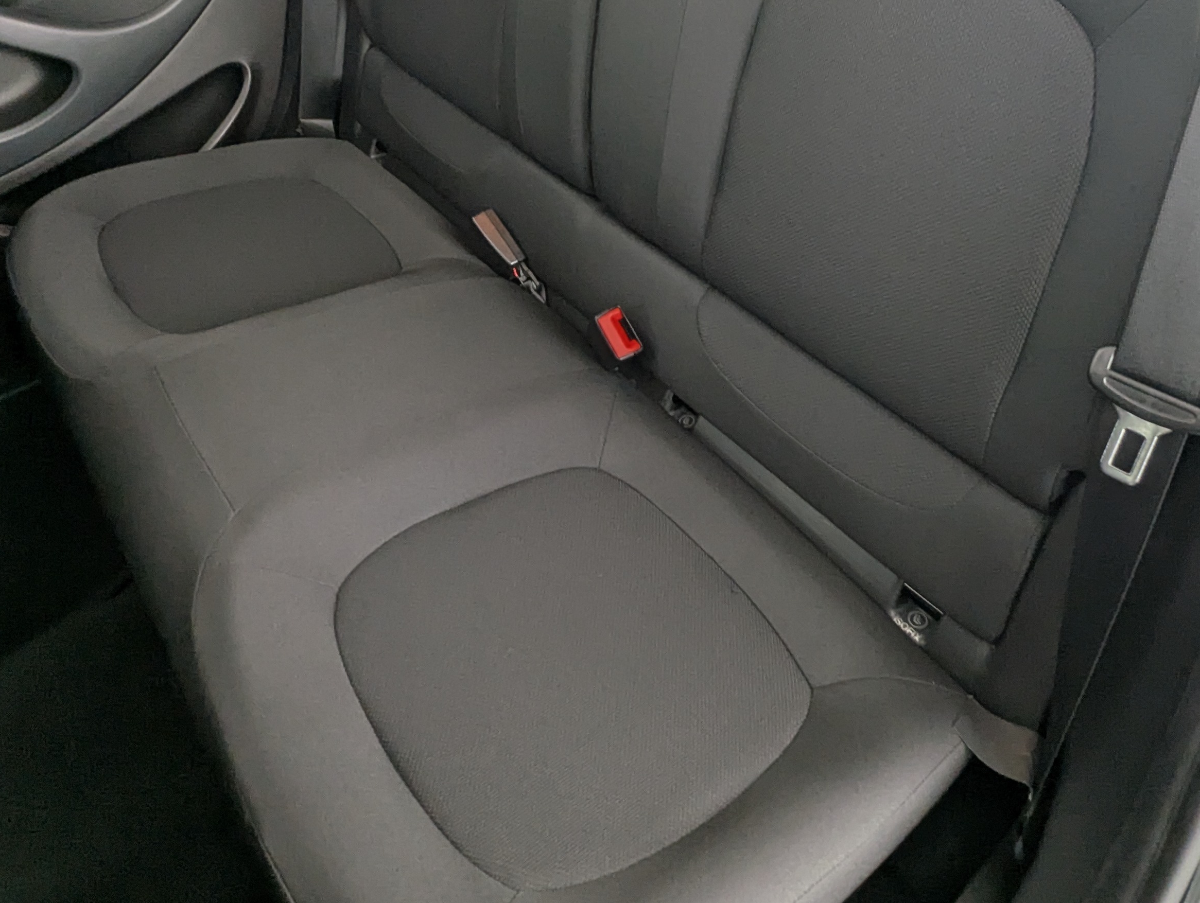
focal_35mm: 28
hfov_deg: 62.8
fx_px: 972
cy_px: 255
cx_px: 718
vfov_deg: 48.4
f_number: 2.2
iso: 81
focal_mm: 2.35
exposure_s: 1/32.3
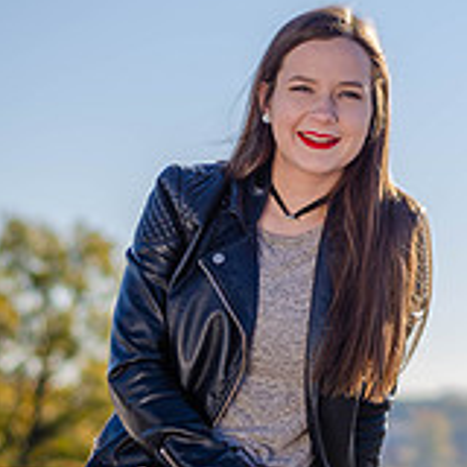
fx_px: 2732
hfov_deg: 9.8
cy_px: 479
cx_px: 330
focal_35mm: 179
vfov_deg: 9.7
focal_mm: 50
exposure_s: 1/3200
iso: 100
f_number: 2.2
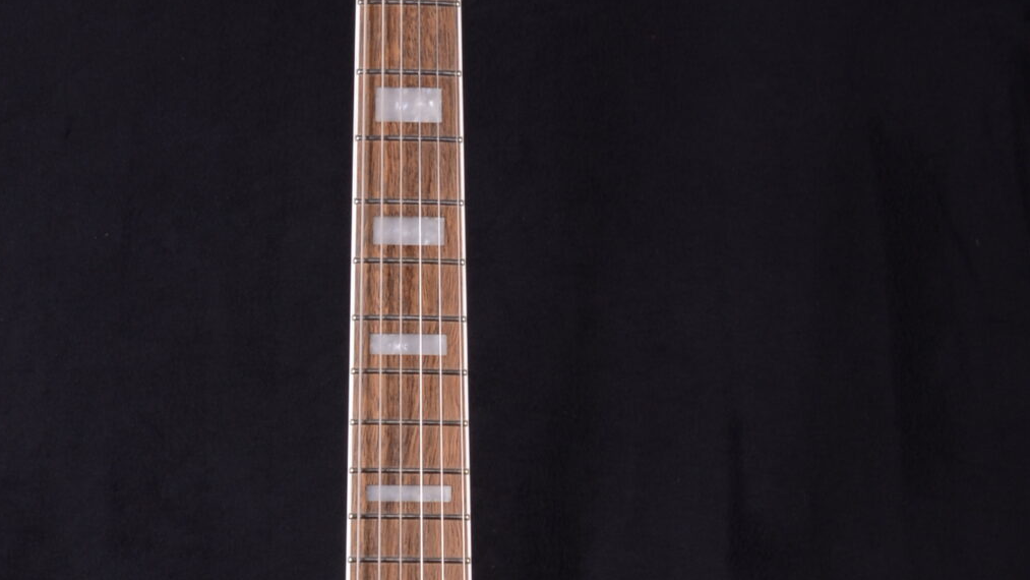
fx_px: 2813
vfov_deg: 11.7
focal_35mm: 103
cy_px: 549
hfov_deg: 20.7
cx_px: 414
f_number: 13
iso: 200
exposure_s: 1/200
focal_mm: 26
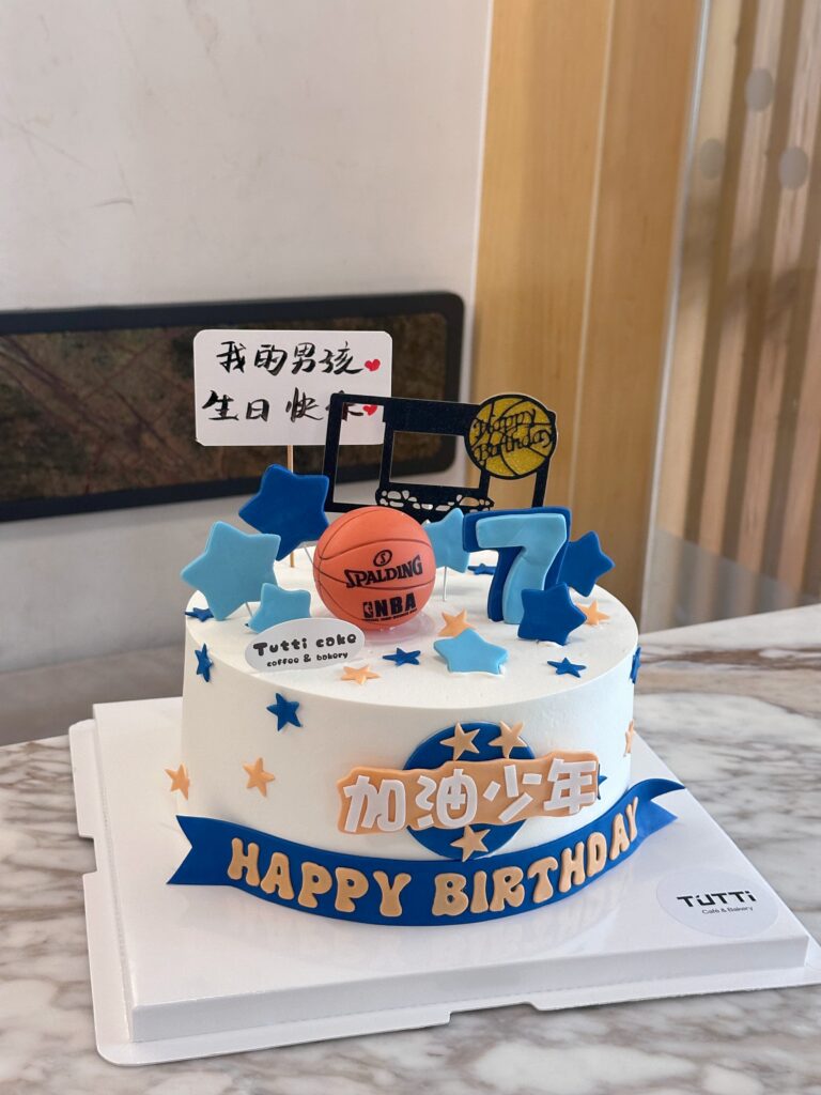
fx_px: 1518
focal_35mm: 48
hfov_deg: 30.3
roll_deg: -1.7
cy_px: 548
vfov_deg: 39.7
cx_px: 410
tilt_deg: -18.0
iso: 160
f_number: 1.78
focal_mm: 6.86
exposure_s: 1/50
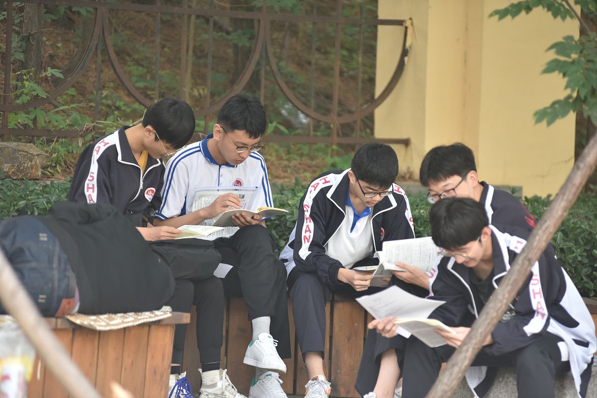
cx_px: 298
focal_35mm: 200
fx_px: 3316
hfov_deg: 10.3
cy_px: 199
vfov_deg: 6.9
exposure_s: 1/250
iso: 640
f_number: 3.2
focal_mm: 200
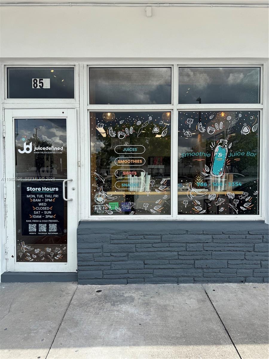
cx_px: 134
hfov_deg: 56.8
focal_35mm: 24
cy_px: 180
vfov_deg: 71.6
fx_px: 249
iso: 80
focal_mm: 6.76
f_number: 1.78
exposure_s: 1/1653
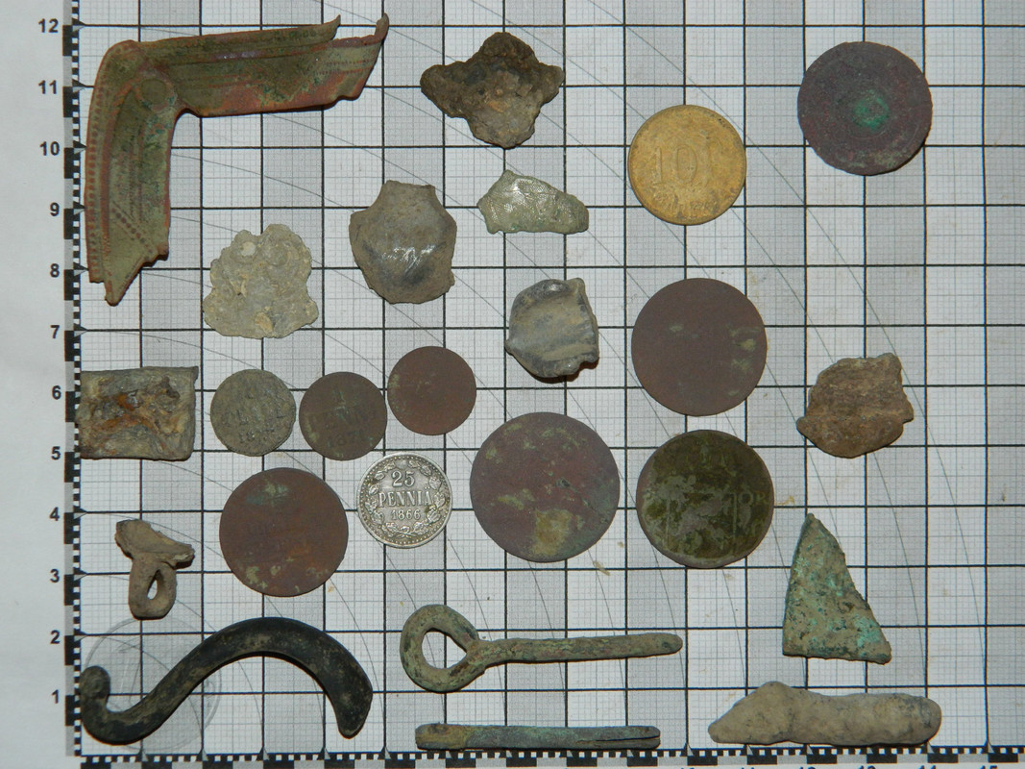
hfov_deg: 23.3
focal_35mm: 84
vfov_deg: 17.6
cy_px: 384
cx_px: 512
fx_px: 2487
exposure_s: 1/50
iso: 200
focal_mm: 15.1
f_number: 4.2
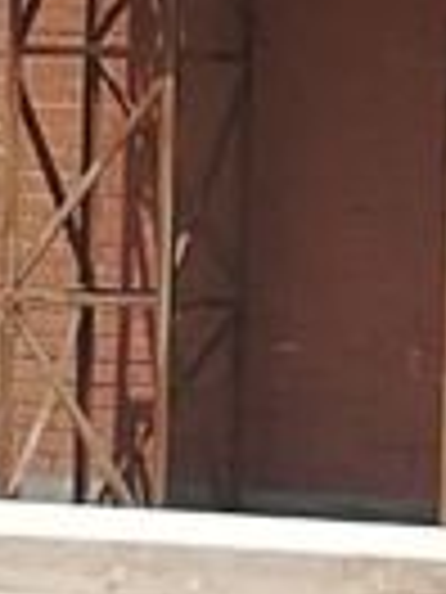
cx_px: 270
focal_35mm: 460
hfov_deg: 3.2
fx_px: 7902
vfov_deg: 4.3
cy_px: -605
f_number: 2.2
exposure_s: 1/769
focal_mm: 3.83
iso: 50
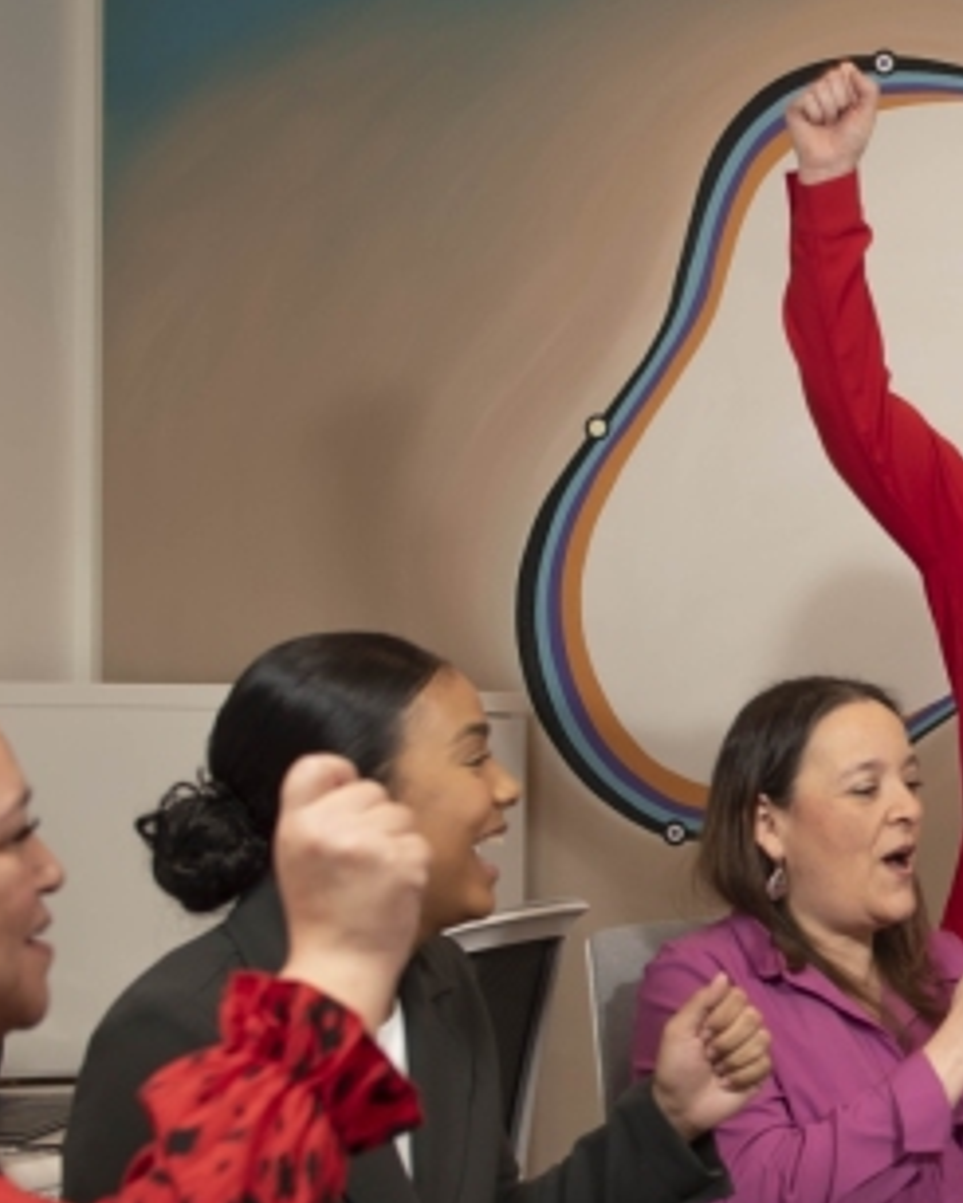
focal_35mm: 86
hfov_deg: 16.6
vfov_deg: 22.1
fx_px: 3062
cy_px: 857
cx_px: 1344
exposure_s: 1/200
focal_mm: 35
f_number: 3.5
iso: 160
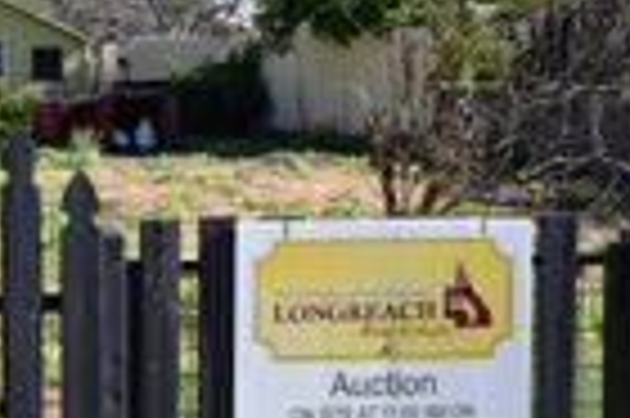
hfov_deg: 19.0
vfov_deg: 13.5
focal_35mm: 101
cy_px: 155
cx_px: -140
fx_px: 1765
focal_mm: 20
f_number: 8
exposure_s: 1/250
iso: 200
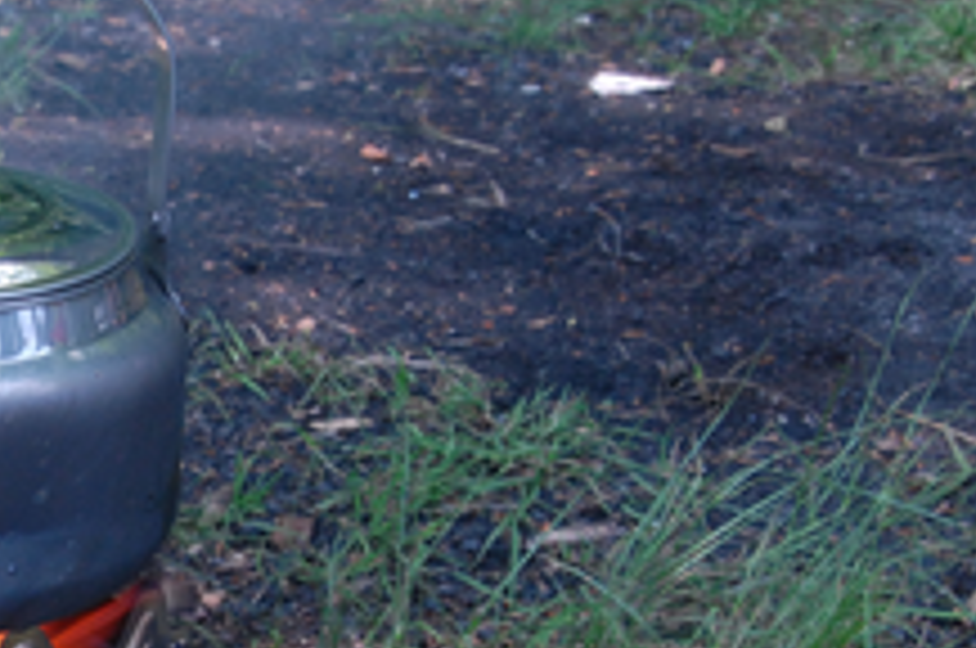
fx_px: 3005
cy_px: 529
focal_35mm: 111
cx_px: -72
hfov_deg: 17.9
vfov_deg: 12.2
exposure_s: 1/125
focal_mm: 32
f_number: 11
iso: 640
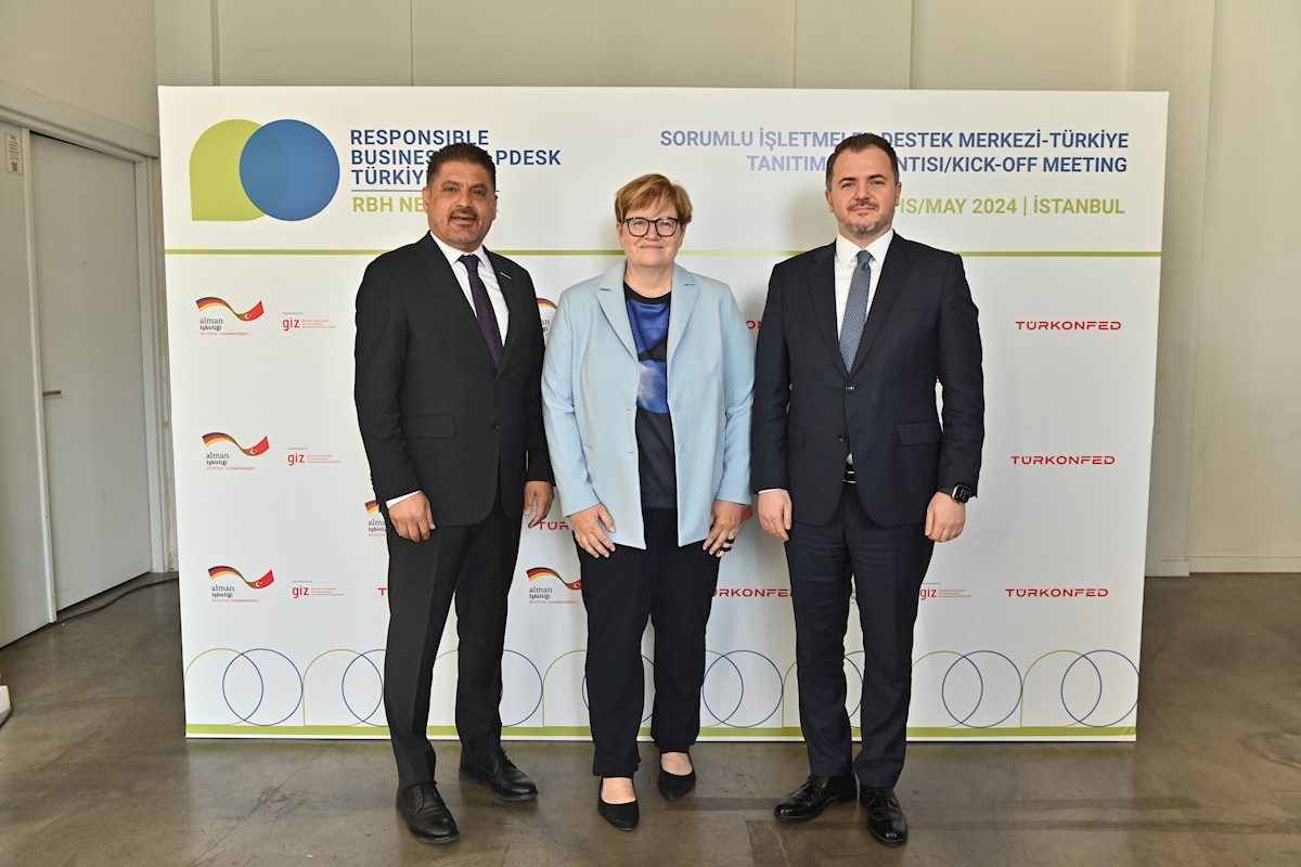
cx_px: 650
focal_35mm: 28
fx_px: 1012
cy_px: 434
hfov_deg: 65.5
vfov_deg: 46.4
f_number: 4.5
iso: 800
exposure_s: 1/200
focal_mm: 28
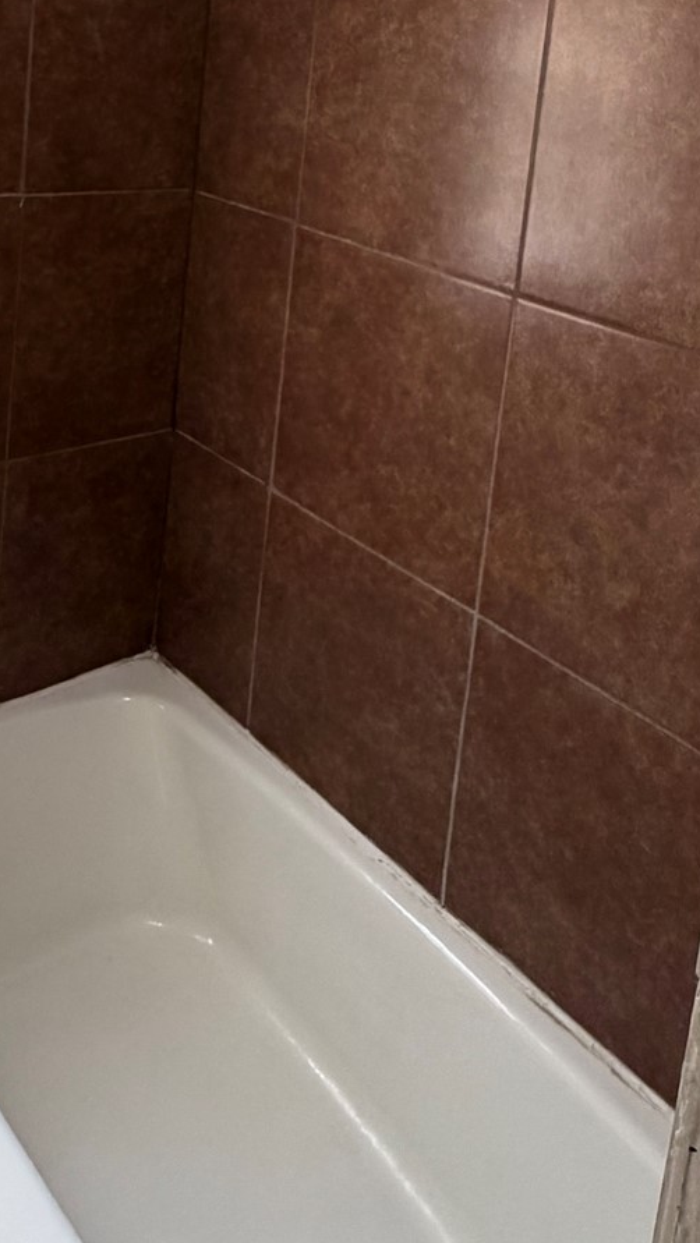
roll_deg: -5.6
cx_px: 284
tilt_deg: -7.0
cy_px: 174
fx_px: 1154
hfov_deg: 33.6
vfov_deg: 51.4
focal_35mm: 35
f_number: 2.2
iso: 250
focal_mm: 2.22
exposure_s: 1/120
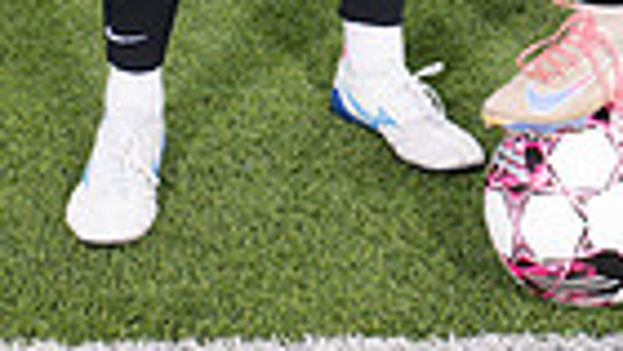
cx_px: 476
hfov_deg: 15.8
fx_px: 2232
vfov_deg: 8.2
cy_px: -511
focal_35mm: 135
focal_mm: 40
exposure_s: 1/320
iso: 125
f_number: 7.1
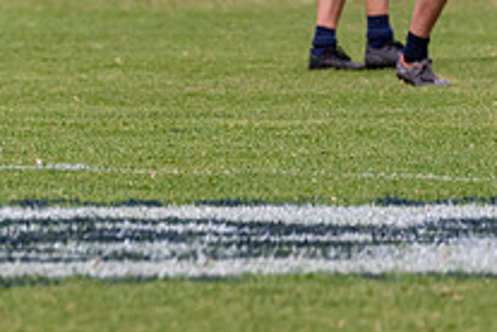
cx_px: -263
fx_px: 15116
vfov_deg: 1.3
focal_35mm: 1095
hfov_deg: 1.9
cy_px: -114
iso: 800
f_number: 6.3
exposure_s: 1/2500
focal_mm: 300
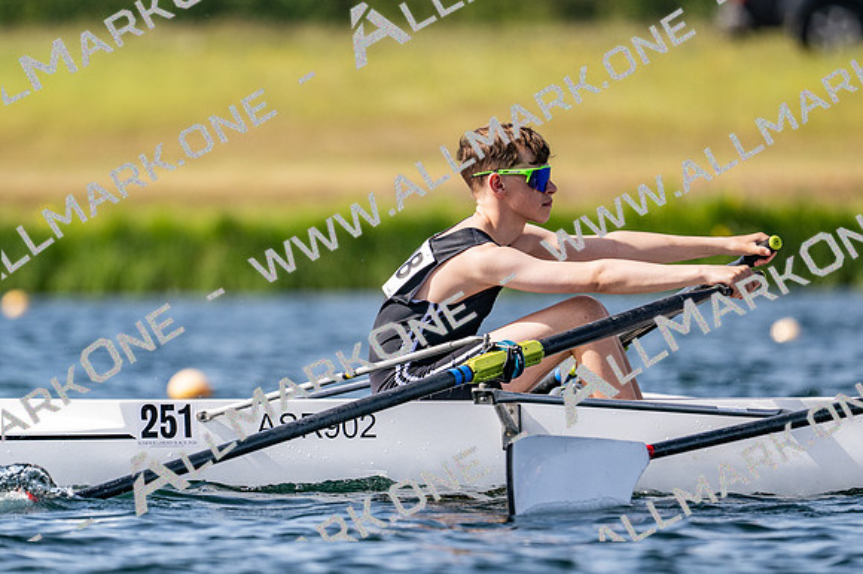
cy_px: 287
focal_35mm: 600
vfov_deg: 2.3
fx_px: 14375
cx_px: 432
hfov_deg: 3.4
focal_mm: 400
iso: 220
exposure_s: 1/2500
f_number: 4.5
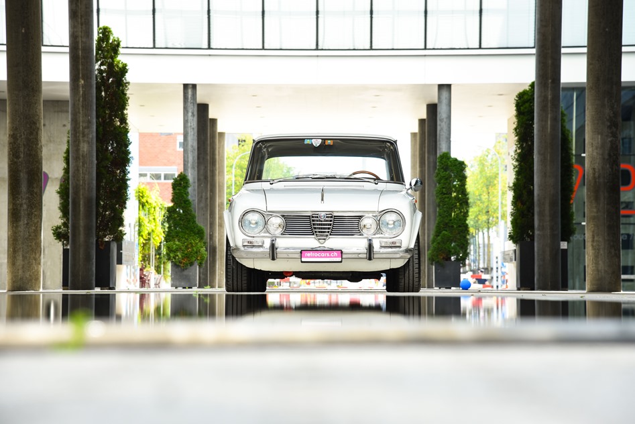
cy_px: 212
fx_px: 1941
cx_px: 318
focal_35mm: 110
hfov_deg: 18.6
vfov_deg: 12.5
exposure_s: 1/80
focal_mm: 110
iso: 320
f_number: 8
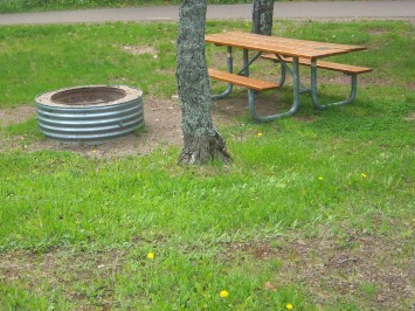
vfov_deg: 27.8
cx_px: 146
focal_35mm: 52
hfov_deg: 36.5
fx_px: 623
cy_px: 96
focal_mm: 7.5
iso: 80
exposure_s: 1/400
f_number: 2.8
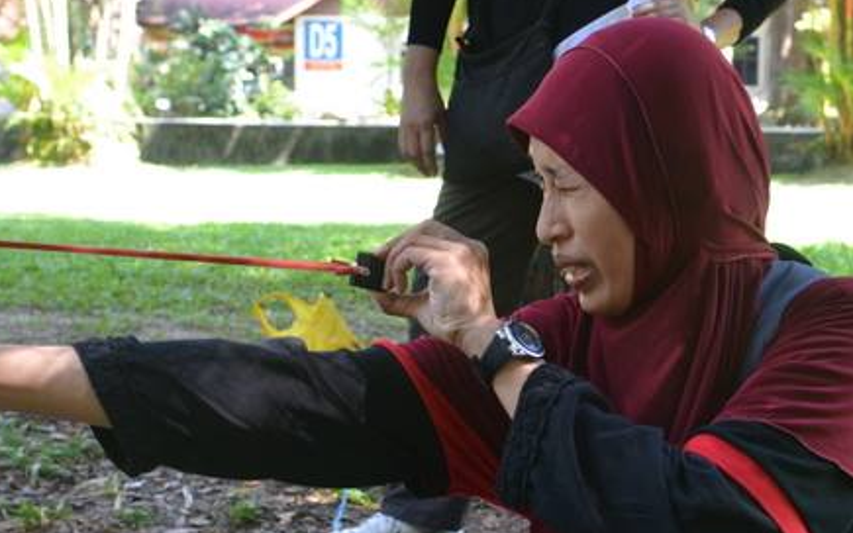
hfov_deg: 28.0
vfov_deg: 17.8
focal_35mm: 73
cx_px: 575
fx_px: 1697
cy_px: 349
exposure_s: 1/60
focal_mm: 26
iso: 250
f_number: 4
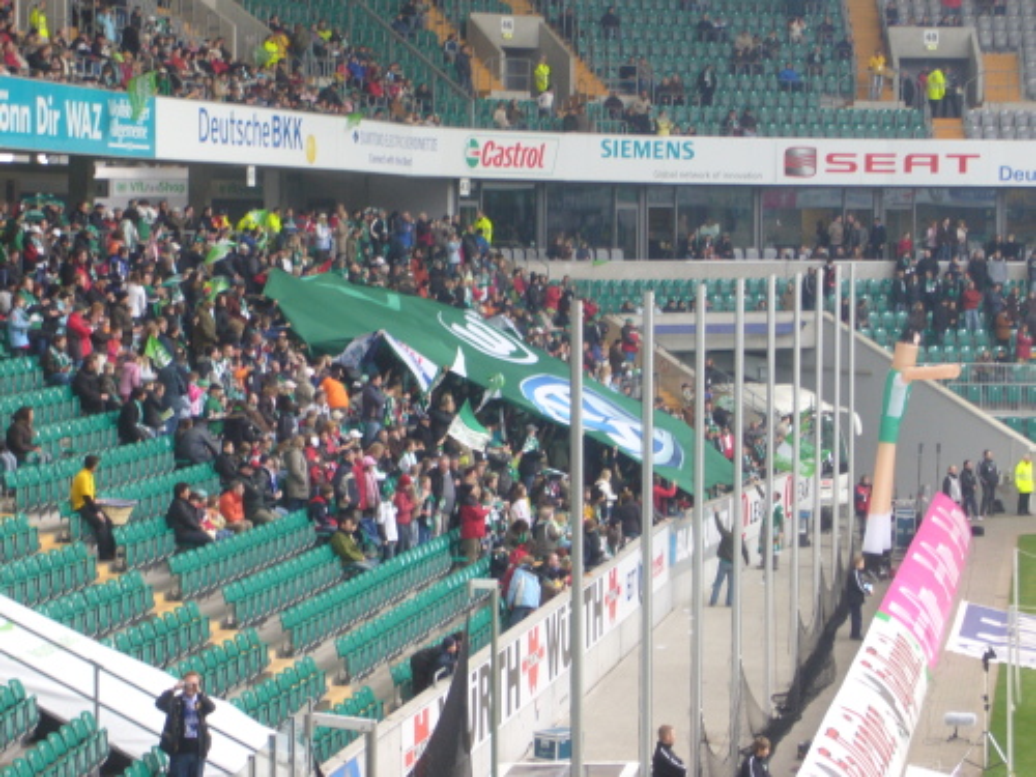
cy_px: 388
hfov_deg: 18.7
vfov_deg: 14.1
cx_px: 518
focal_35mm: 105
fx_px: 3142
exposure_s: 1/30
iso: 80
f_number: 5
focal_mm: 17.4
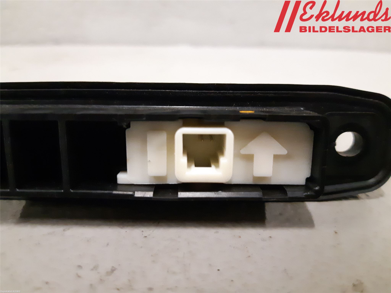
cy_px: 146
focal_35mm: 26
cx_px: 196
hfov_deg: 67.3
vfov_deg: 53.1
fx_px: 294
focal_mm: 3.93
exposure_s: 1/119
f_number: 1.7
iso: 800
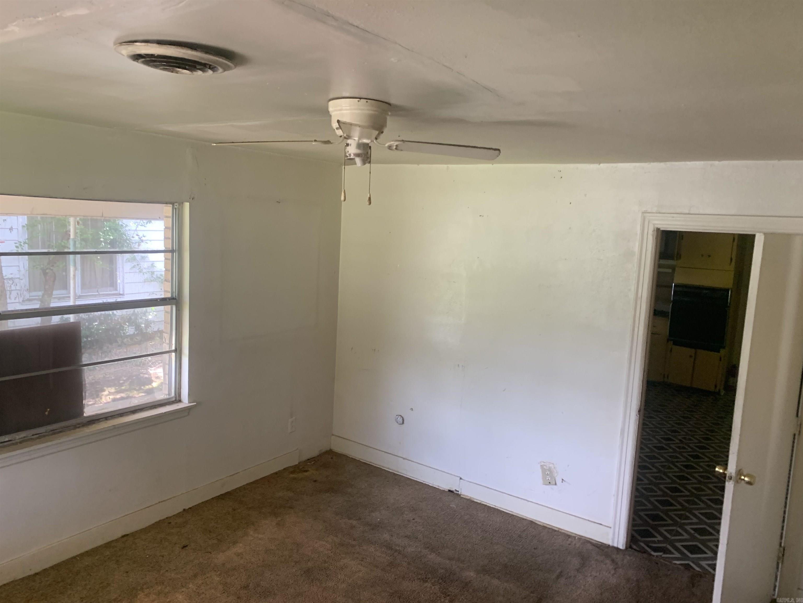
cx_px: 402
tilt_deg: -4.4
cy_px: 302
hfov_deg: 67.3
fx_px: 603
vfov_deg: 53.1
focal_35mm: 26
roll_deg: -0.7
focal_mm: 4.25
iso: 125
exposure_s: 1/60
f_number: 1.8
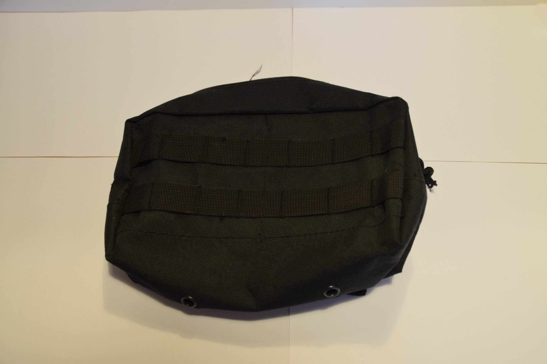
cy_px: 182
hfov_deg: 51.3
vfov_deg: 35.5
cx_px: 274
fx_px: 570
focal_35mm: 38
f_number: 4
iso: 800
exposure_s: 1/50
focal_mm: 25
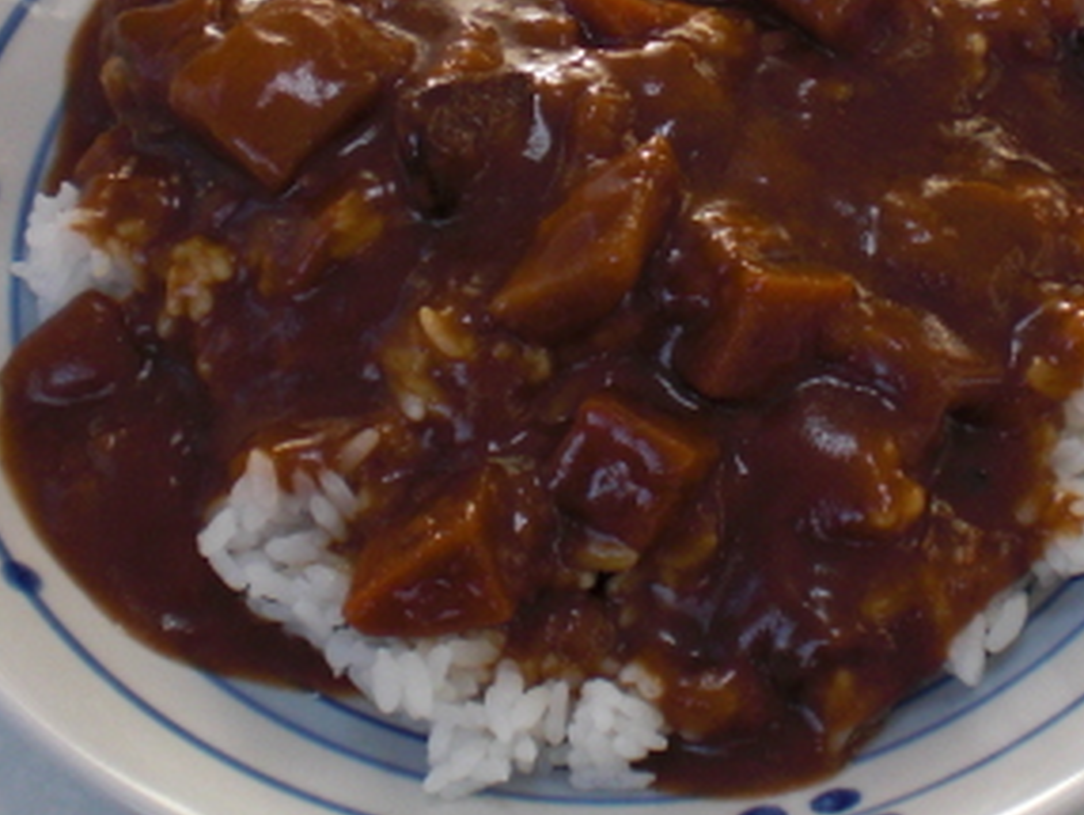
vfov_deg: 17.2
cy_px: 99
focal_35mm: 85
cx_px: 777
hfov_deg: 22.8
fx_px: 2664
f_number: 3.1
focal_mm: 6.3
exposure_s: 1/80
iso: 100
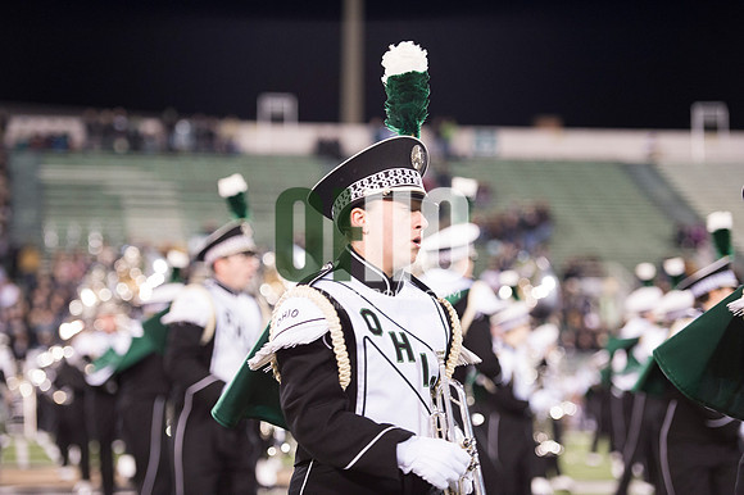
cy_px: 248
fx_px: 2272
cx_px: 372
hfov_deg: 18.6
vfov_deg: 12.4
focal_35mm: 110
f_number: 2.8
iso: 2500
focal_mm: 110
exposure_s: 1/400
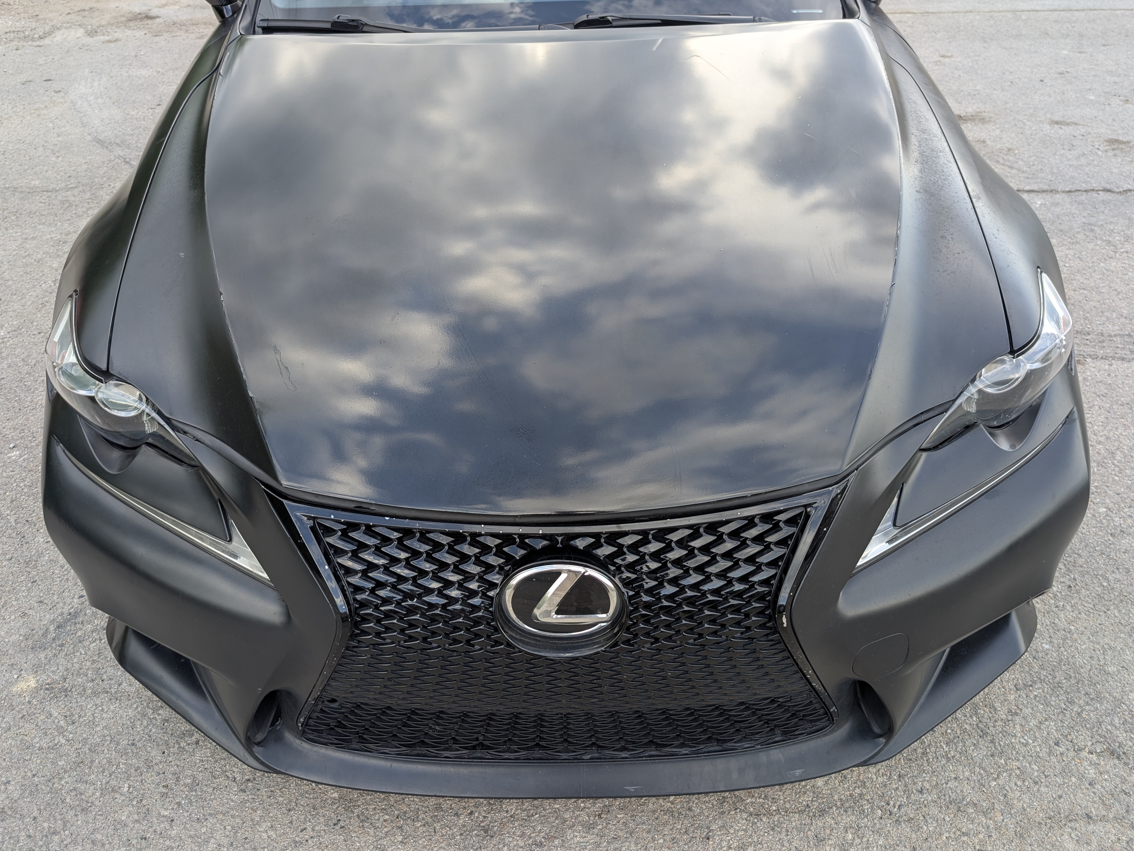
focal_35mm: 25
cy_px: 417
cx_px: 545
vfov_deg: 54.9
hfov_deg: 69.4
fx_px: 819
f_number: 1.68
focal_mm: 6.9
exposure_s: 1/132
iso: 18
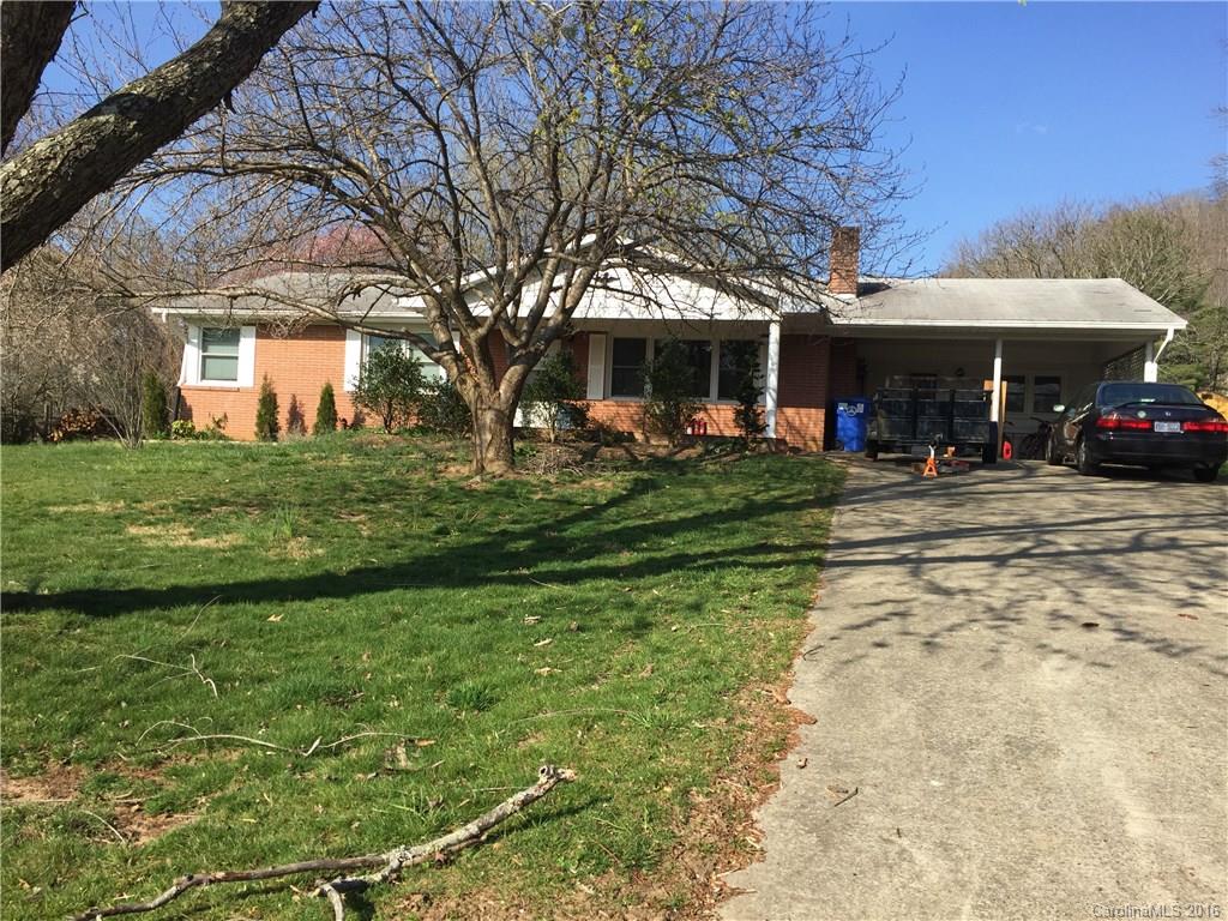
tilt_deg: +1.3
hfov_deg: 61.7
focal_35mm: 29
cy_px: 460
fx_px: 1029
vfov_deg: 48.2
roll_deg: -3.2
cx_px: 614
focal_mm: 4.15
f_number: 2.2
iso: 32
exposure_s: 1/1199
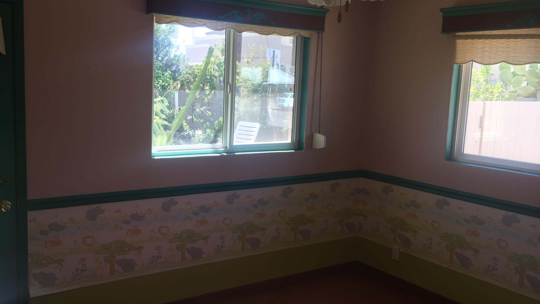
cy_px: 167
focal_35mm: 36
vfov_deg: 32.8
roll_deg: -1.9
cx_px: 234
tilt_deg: -8.8
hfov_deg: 55.1
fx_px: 515
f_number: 2.2
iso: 50
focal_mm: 4.15
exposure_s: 1/120
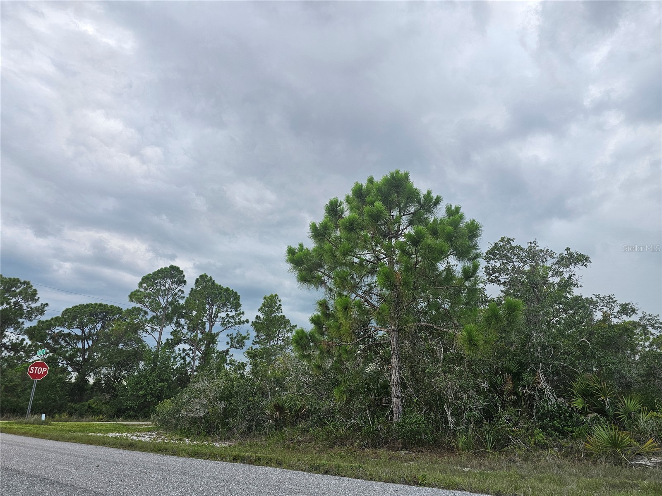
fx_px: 440
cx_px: 331
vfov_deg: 58.9
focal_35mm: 23
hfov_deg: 73.9
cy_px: 248
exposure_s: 1/180
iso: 40
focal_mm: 6.3
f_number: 1.7
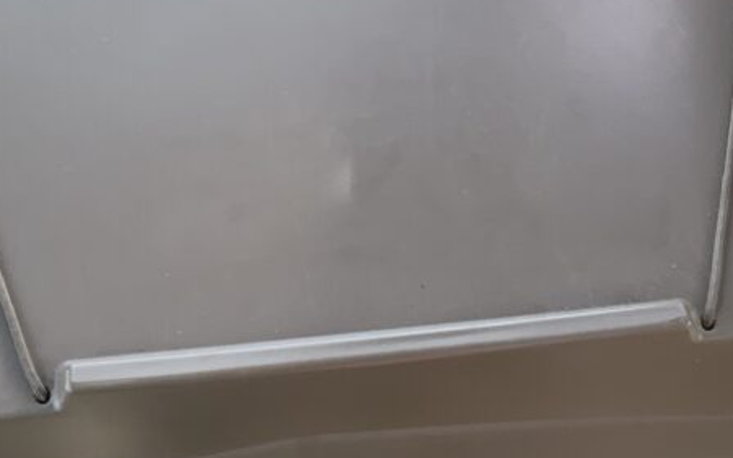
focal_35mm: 70
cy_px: 83
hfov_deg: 29.3
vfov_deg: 18.4
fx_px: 1398
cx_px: 301
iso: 16
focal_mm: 3
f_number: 1.8
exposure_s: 1/213
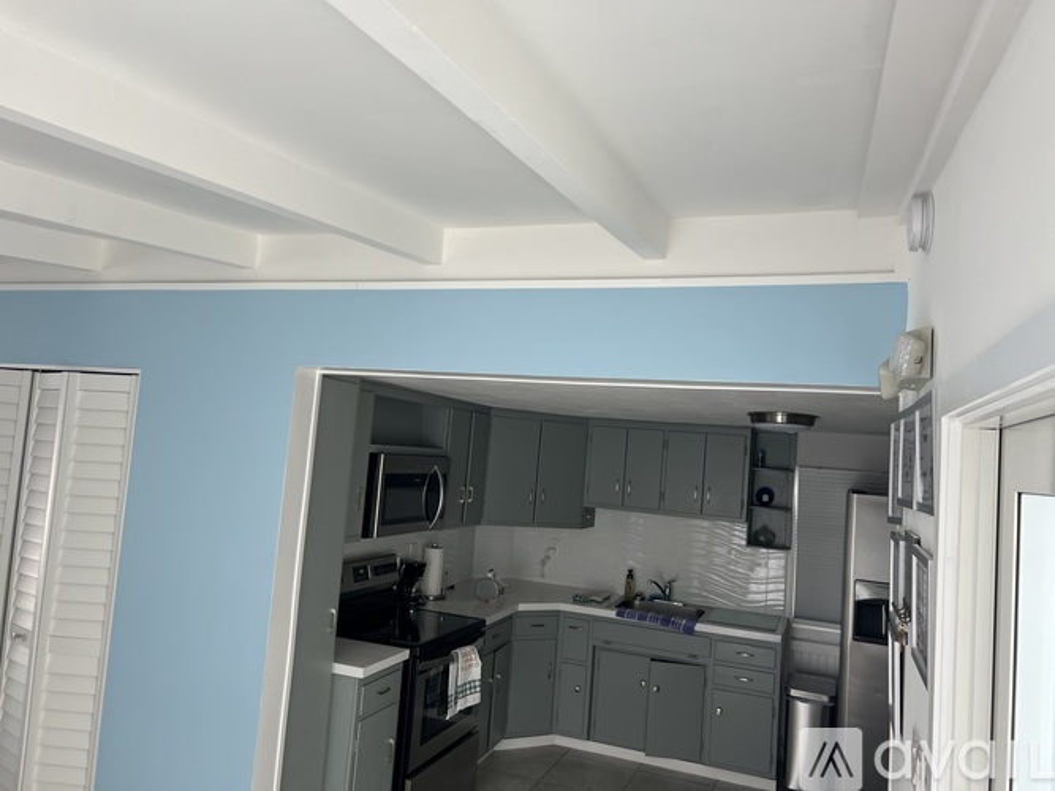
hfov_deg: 67.3
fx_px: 792
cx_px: 528
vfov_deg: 53.0
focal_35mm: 26
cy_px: 396
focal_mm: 5.7
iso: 64
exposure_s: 1/121
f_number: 1.5
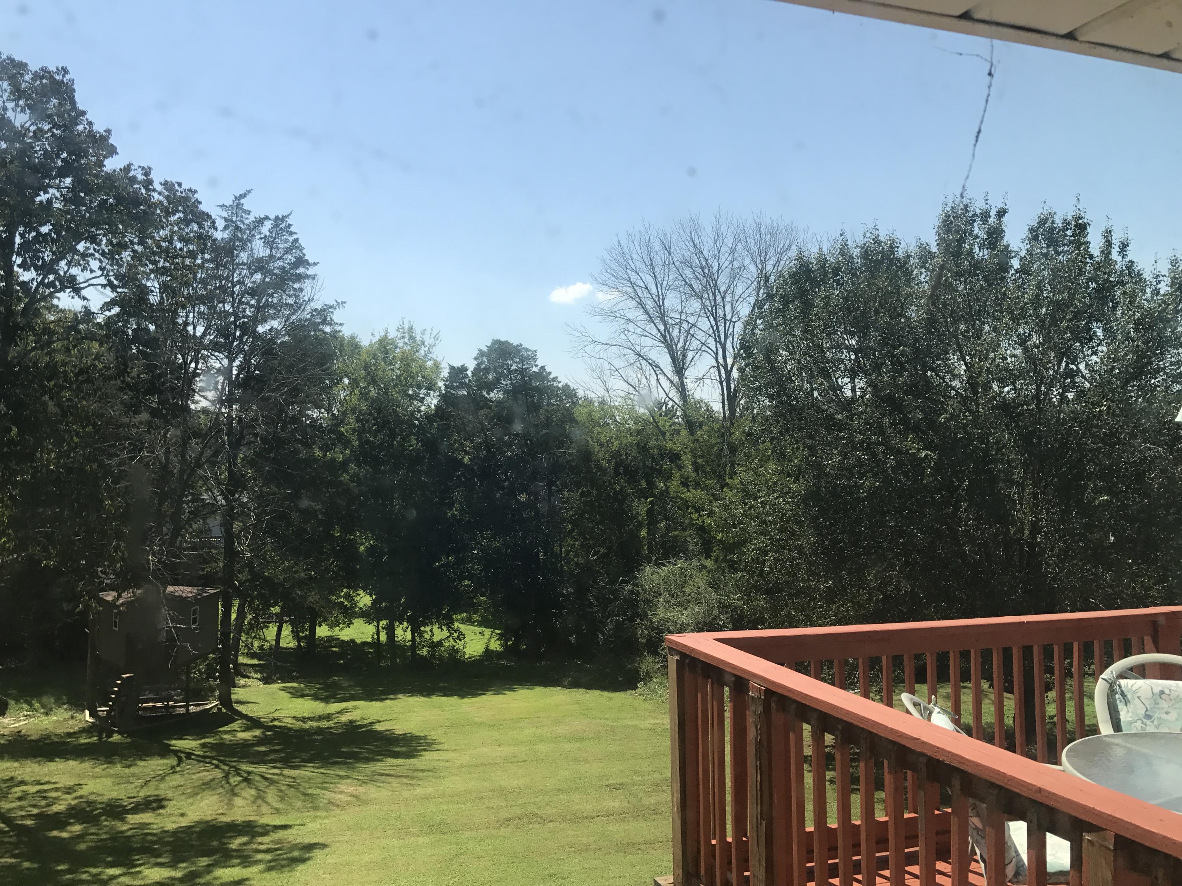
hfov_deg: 63.4
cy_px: 443
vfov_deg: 49.7
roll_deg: -0.3
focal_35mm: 28
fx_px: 956
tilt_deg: -0.4
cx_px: 591
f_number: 1.8
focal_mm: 3.99
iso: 20
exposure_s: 1/1742
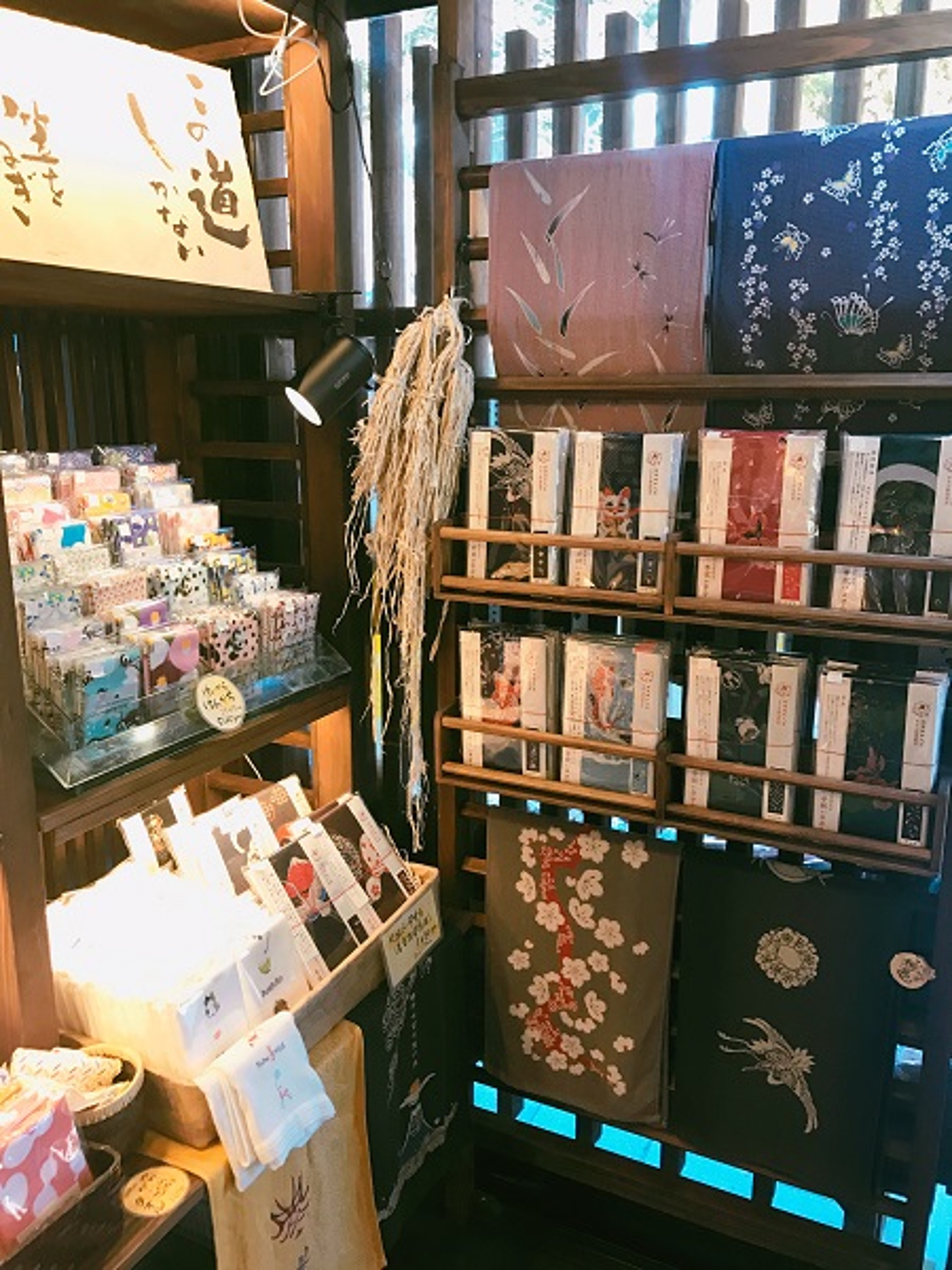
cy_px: 635
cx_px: 476
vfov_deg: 63.4
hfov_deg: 49.7
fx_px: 1027
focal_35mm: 28
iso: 40
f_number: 1.8
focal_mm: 3.99
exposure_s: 1/24
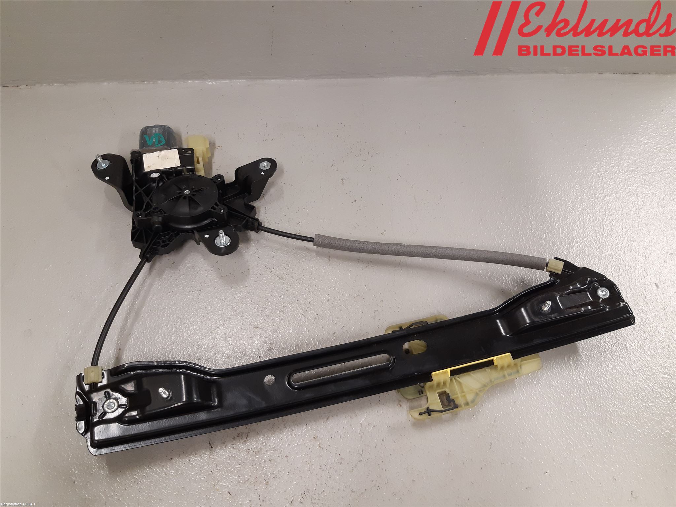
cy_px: 254
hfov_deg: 67.3
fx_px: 508
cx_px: 338
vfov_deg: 53.1
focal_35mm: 26
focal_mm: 3.93
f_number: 1.7
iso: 160
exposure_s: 1/50
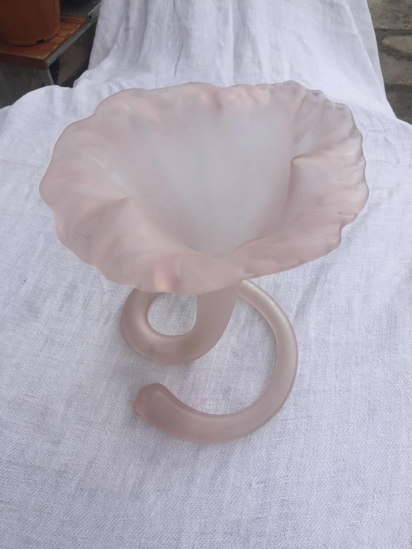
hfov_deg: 48.2
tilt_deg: -51.7
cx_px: 206
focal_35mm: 29
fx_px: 460
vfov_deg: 61.7
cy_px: 274
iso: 32
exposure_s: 1/581
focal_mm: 4.15
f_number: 2.2
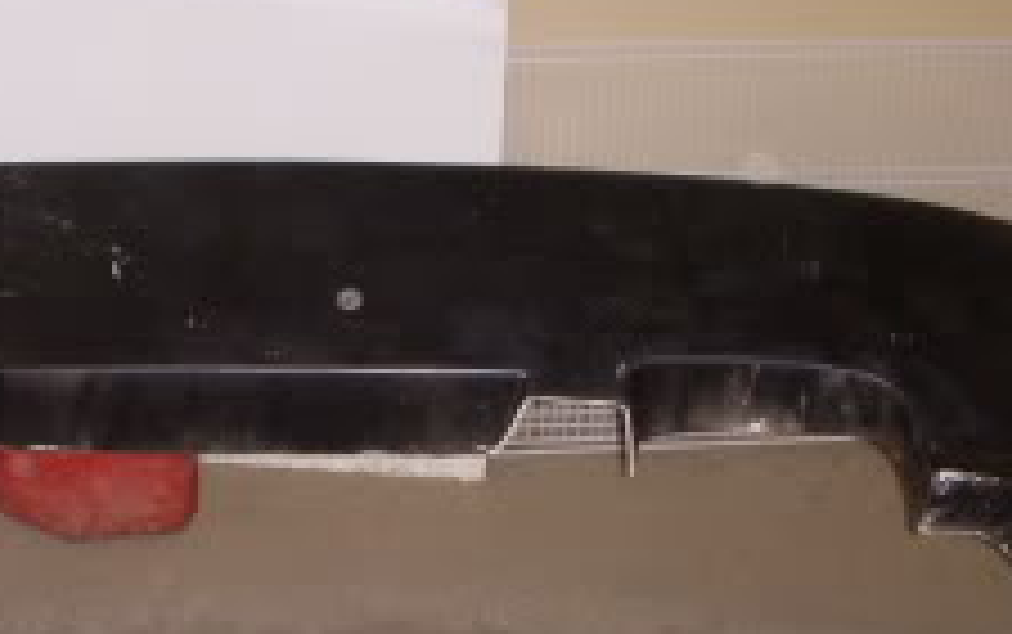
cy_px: 506
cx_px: 270
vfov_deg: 15.0
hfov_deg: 23.6
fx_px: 2401
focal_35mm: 87
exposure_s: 1/80
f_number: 3.3
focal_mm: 6.3
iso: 250
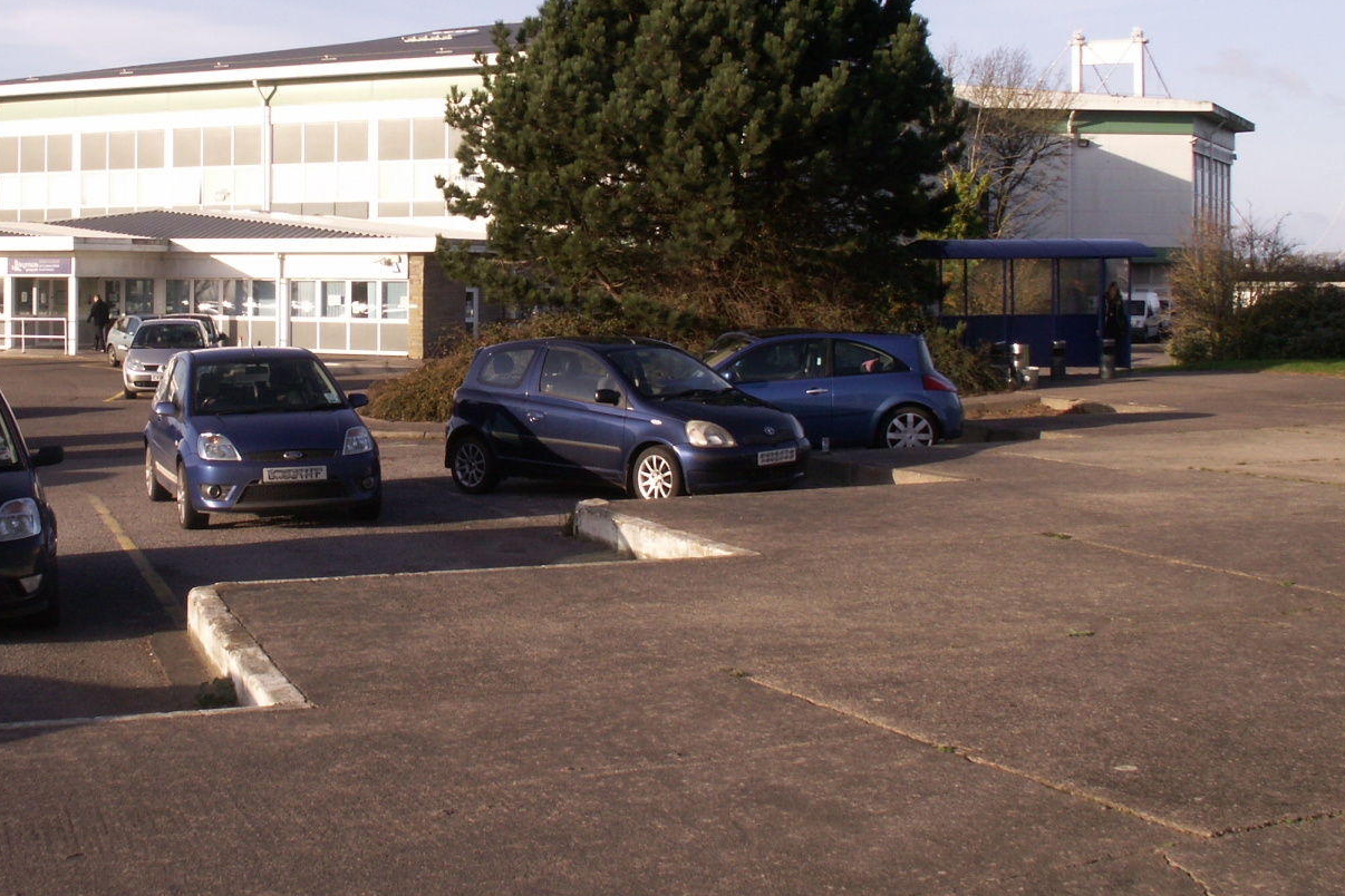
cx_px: 465
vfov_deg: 26.3
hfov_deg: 38.5
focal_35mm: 51
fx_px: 1905
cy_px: 275
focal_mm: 5.86
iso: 50
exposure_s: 1/200
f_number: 6.3
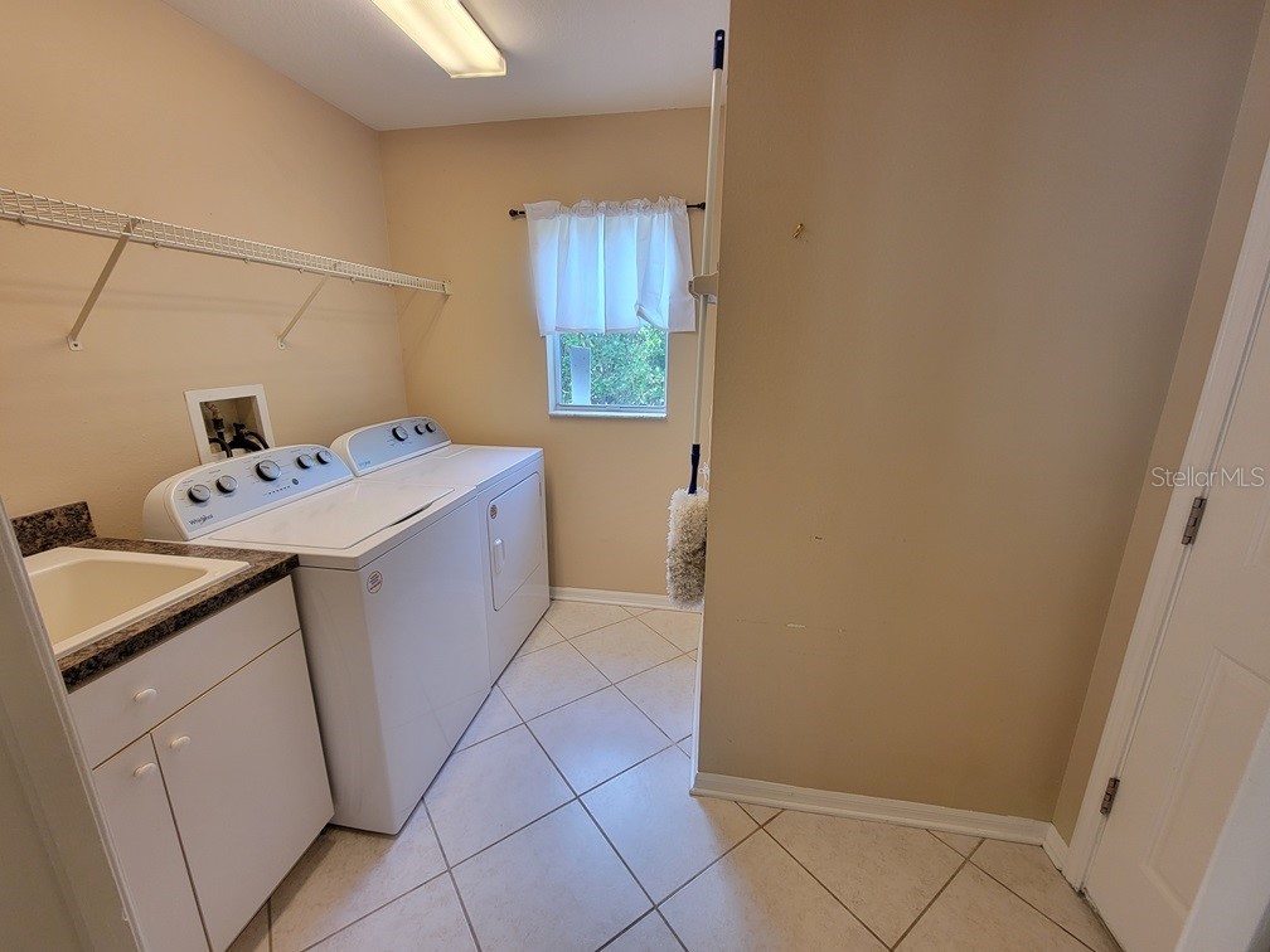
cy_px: 476
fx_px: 477
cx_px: 635
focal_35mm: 13
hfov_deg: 106.2
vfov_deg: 89.9
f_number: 2.2
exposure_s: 1/60
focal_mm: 2.2
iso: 100
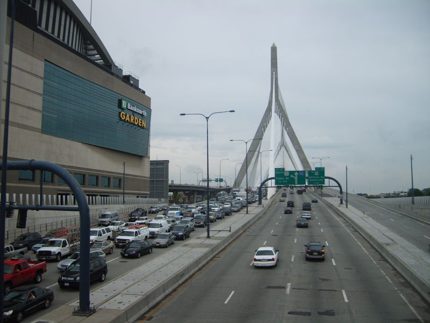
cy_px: 162
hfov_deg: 52.6
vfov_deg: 40.7
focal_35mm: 35
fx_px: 435
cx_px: 215
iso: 50
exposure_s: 1/180
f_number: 7.1
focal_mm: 5.8
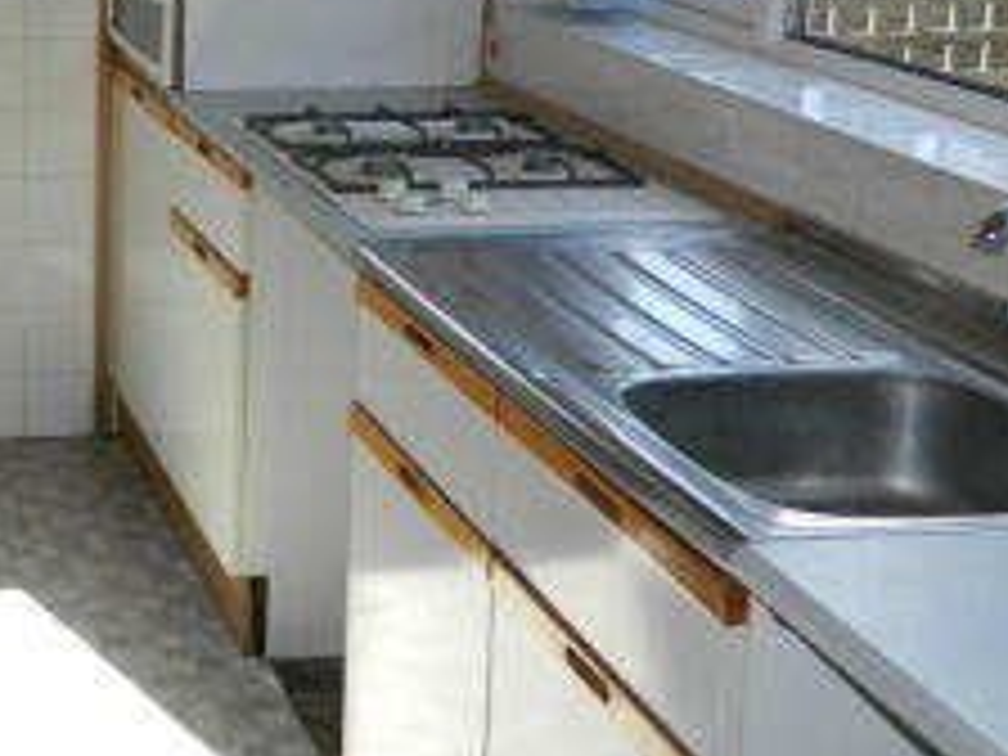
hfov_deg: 27.3
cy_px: 124
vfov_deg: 22.2
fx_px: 1893
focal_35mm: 65
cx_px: -106
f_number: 3.1
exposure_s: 1/160
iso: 80
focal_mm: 4.5
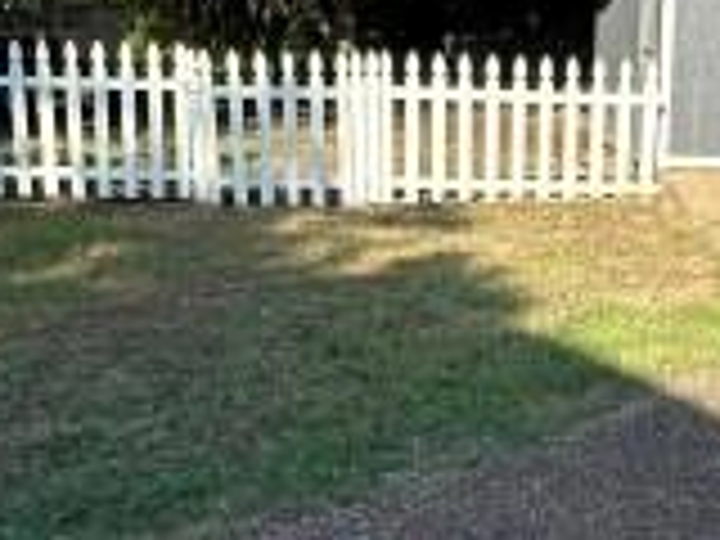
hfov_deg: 33.6
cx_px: 549
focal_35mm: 56
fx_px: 1165
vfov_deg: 26.0
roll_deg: +1.6
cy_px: 328
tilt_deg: -20.4
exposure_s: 1/947
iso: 40
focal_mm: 2.22
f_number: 2.2
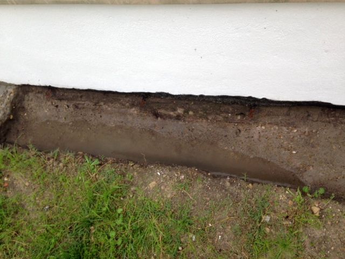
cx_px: 172
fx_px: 329
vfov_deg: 42.9
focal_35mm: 33
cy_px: 130
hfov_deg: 55.4
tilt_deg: -61.5
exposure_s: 1/120
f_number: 2.4
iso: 80
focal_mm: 4.12
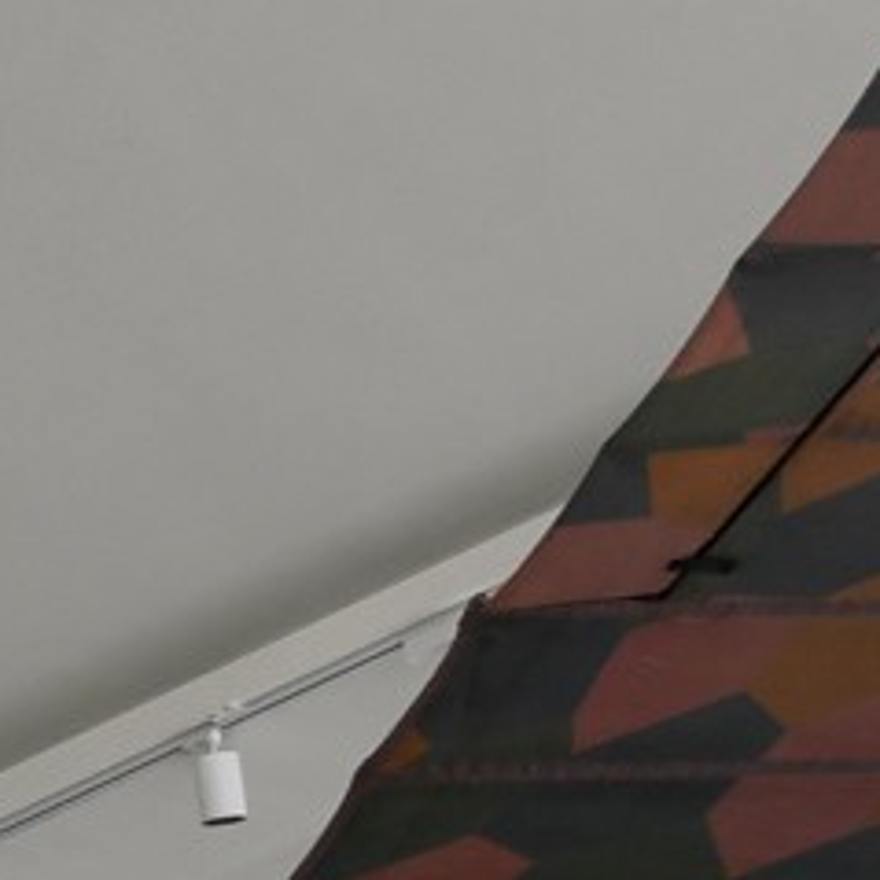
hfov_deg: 6.1
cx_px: -549
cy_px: 1561
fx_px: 8111
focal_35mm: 282
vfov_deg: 6.1
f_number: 4
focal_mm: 22
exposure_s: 1/160
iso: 125
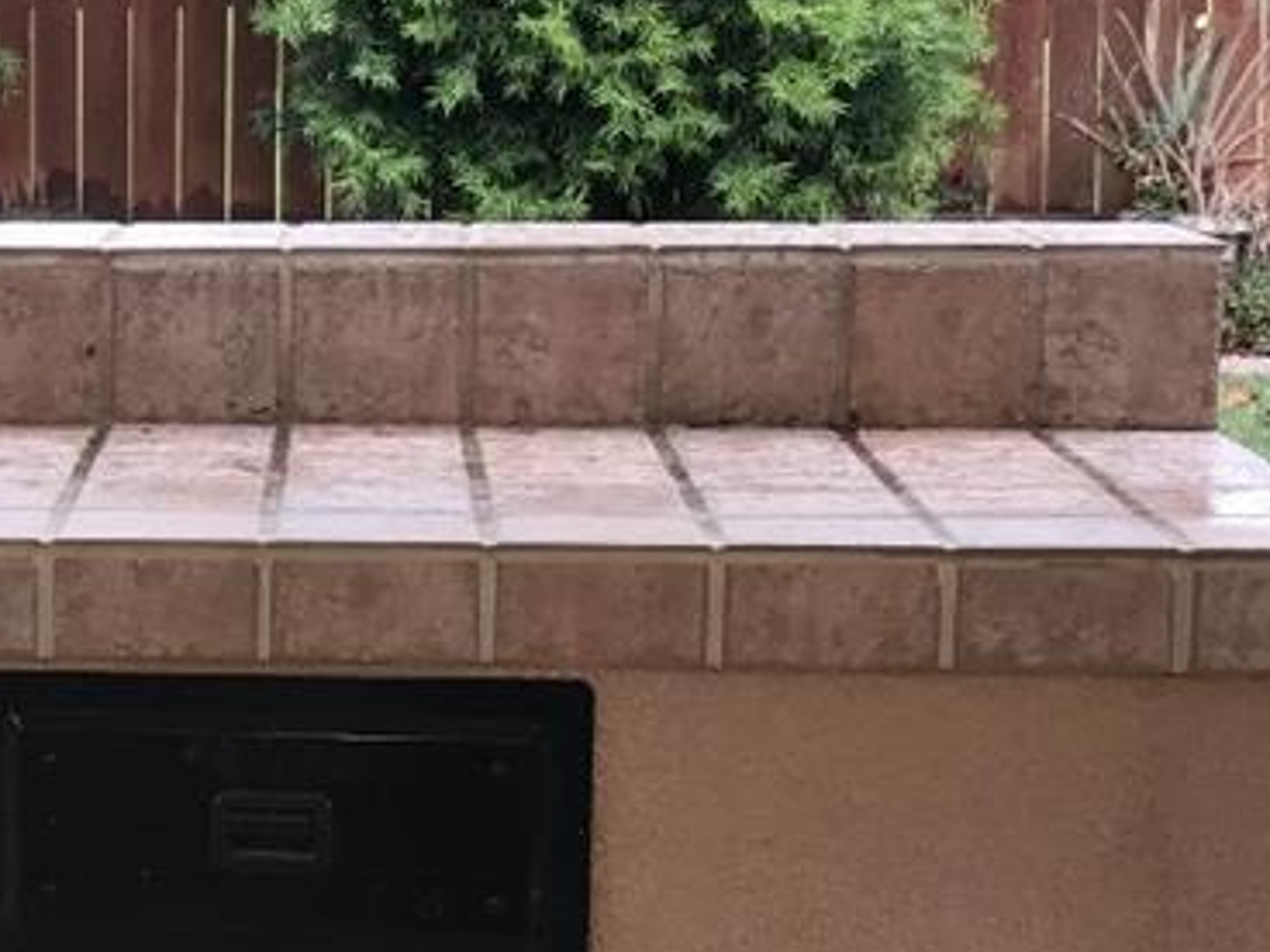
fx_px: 4182
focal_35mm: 114
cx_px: -173
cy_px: 704
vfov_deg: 13.0
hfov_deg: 16.7
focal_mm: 3.99
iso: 25
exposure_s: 1/30
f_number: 1.8
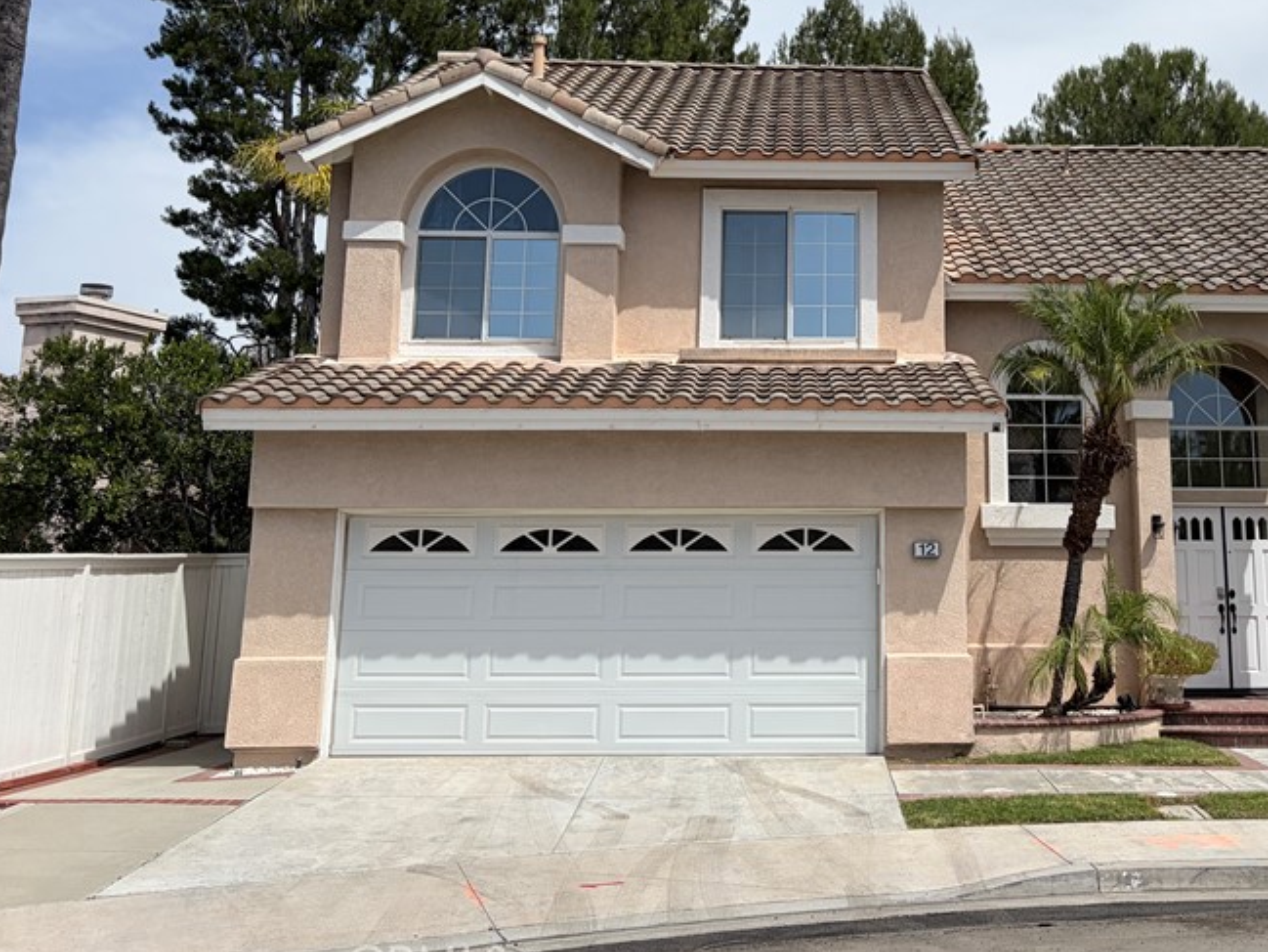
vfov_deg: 34.4
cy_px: 240
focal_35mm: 41
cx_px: 866
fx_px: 1502
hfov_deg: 44.9
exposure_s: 1/7813
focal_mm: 5.96
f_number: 1.6
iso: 50
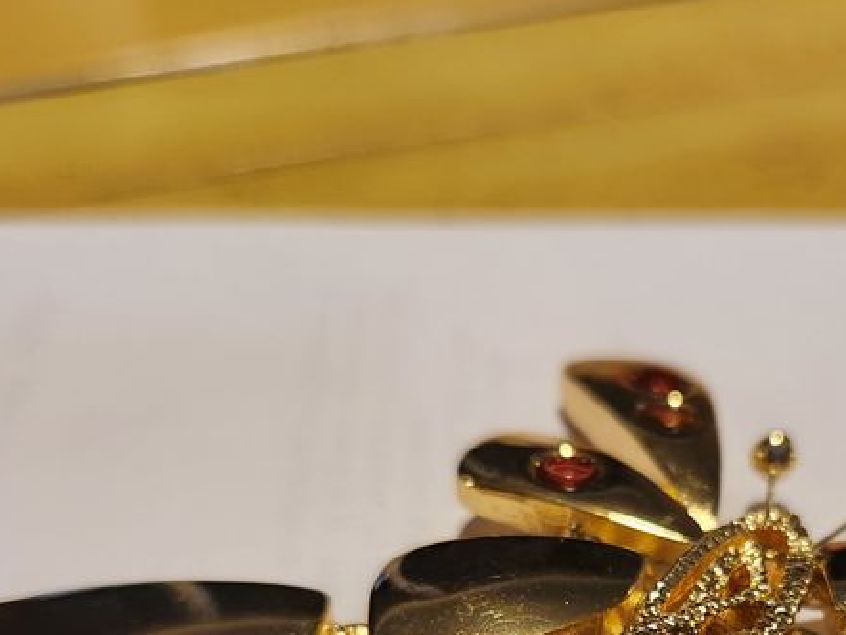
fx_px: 1272
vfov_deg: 26.4
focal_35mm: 52
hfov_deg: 36.0
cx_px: 630
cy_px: 648
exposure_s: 1/100
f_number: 1.8
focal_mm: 5.4
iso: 320
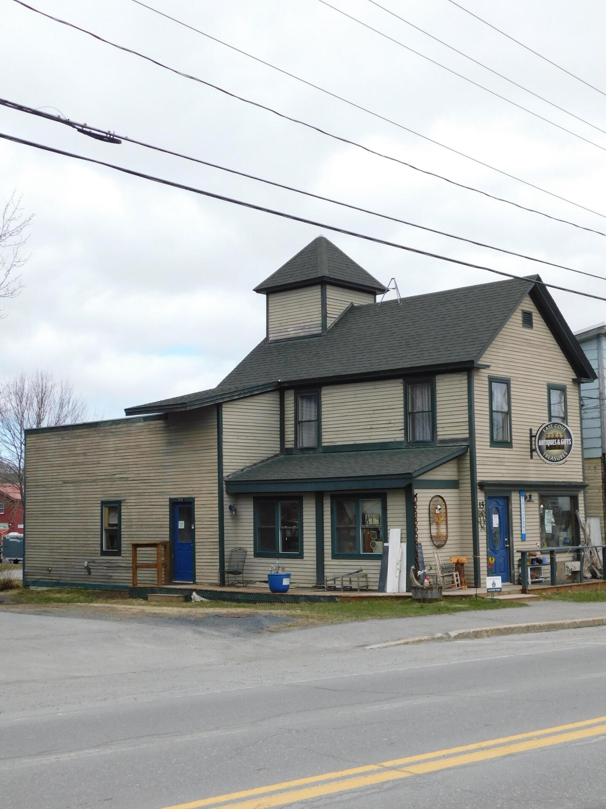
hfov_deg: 30.9
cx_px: 300
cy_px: 391
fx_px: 1097
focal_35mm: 47
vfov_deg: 40.4
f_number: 3.7
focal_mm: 8
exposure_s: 1/640
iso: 125
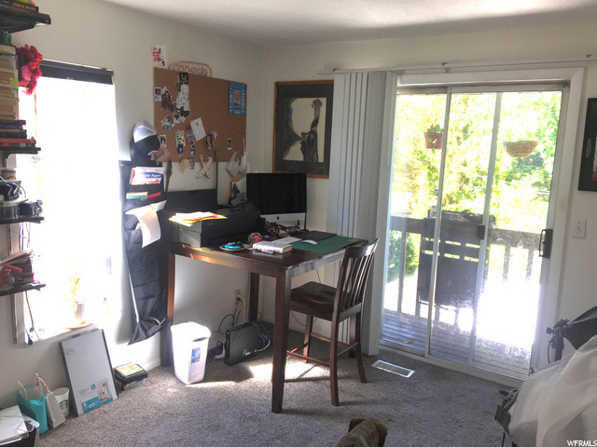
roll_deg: -2.5
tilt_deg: -8.0
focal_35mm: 29
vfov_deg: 48.2
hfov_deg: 61.7
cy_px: 224
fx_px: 500
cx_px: 298
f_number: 2.2
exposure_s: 1/120
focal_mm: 4.15
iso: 32
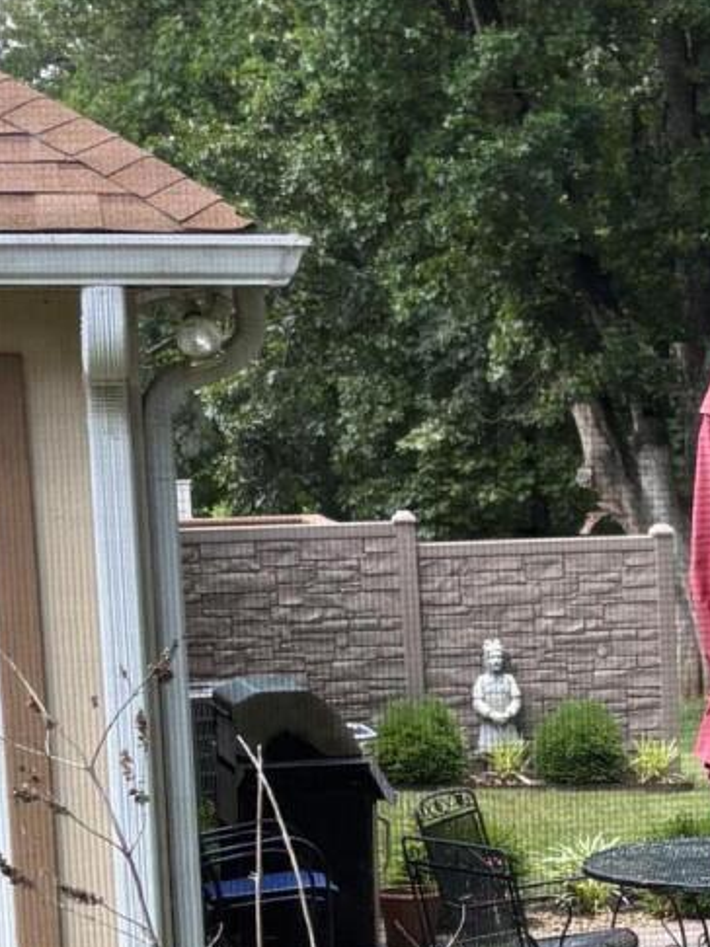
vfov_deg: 18.1
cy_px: 834
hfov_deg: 13.2
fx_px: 2929
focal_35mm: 107
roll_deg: +1.7
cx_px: 977
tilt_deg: -9.5
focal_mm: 5.96
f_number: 1.6
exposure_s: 1/166
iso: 50
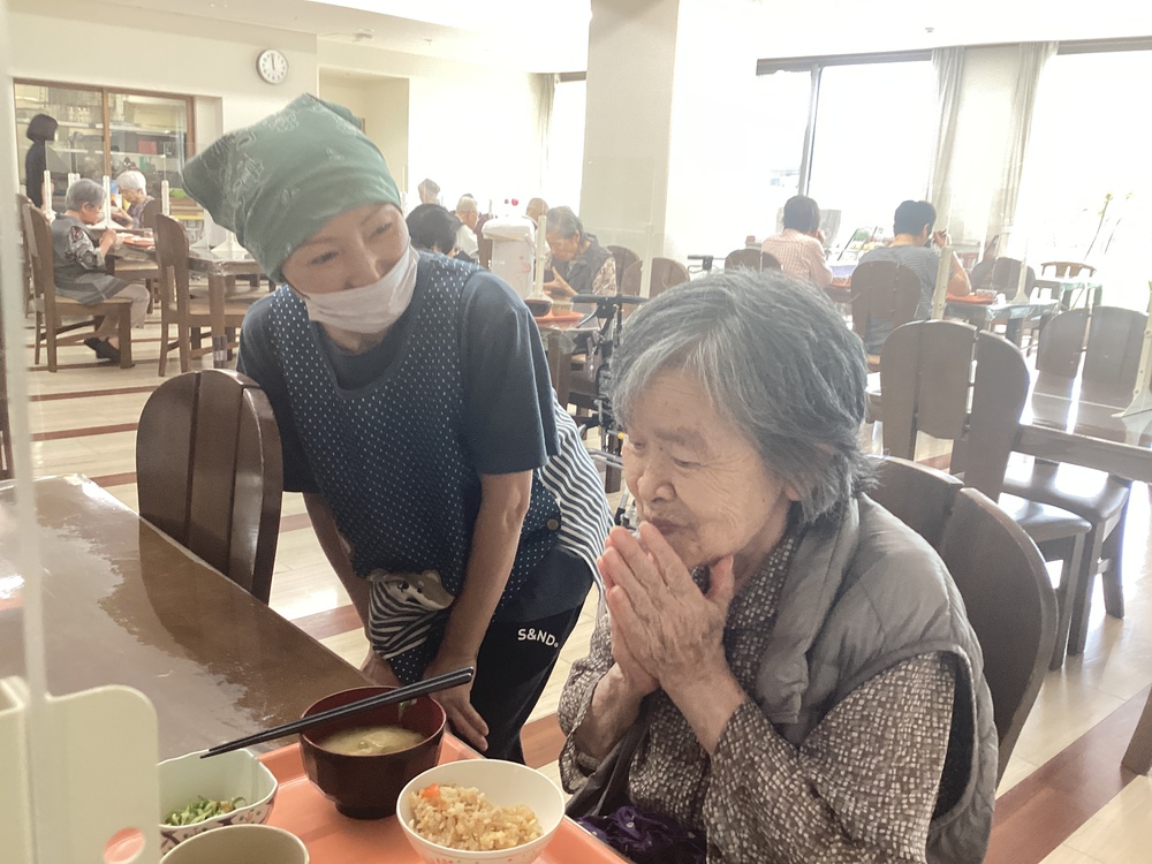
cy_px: 432
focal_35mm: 31
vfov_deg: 45.4
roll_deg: -4.5
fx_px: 1032
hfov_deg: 58.4
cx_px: 576
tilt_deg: -12.9
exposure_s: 1/60
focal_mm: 3.3
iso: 100
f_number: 2.4
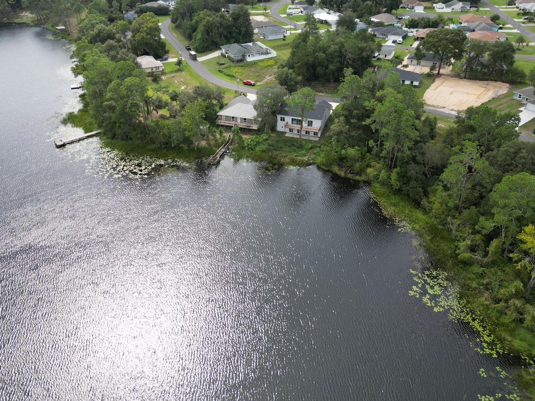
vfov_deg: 49.7
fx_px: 433
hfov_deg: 63.4
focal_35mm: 28
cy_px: 178
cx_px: 256
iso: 200
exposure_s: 1/1500
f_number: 1.7
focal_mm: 6.72
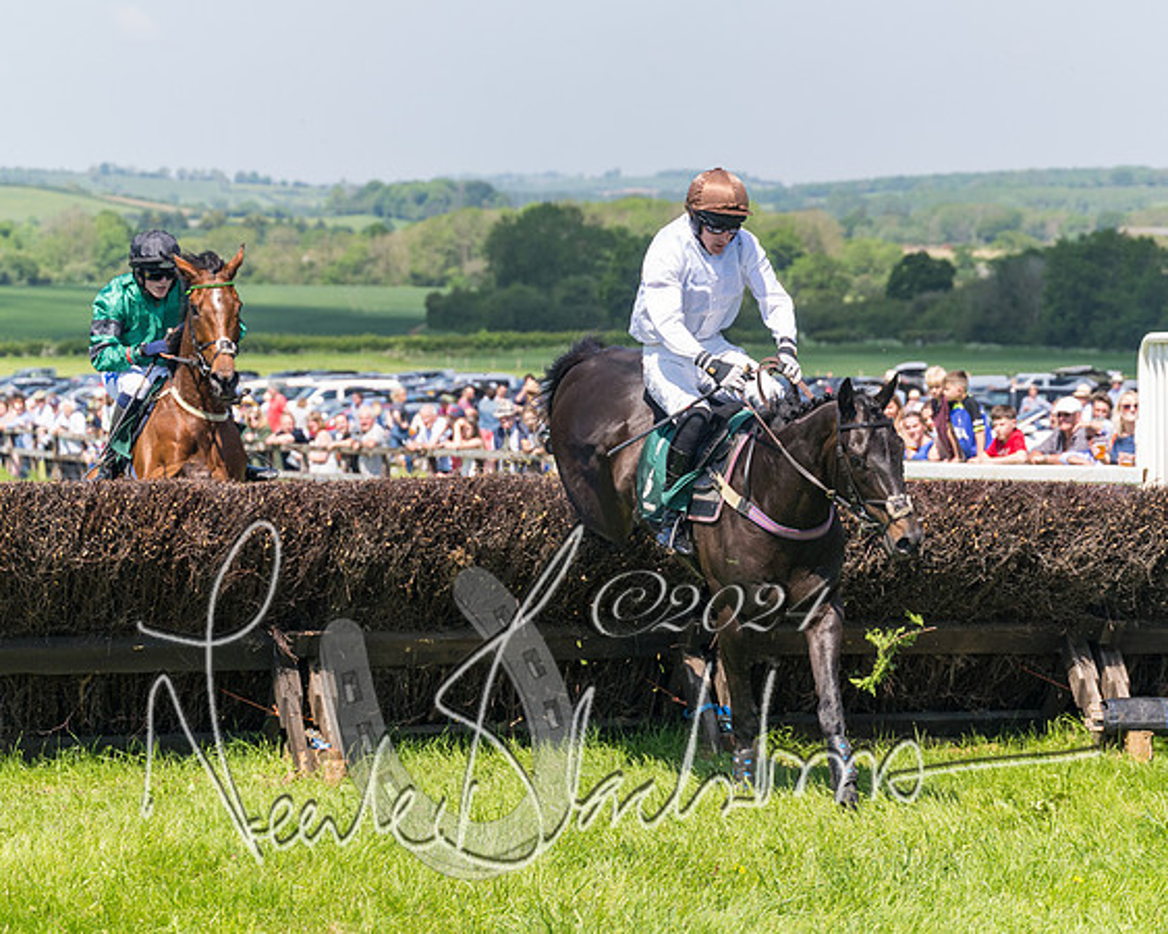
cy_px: 461
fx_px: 4582
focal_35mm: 133
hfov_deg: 14.5
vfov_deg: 11.6
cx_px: 649
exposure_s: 1/1600
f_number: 5
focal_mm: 98
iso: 400
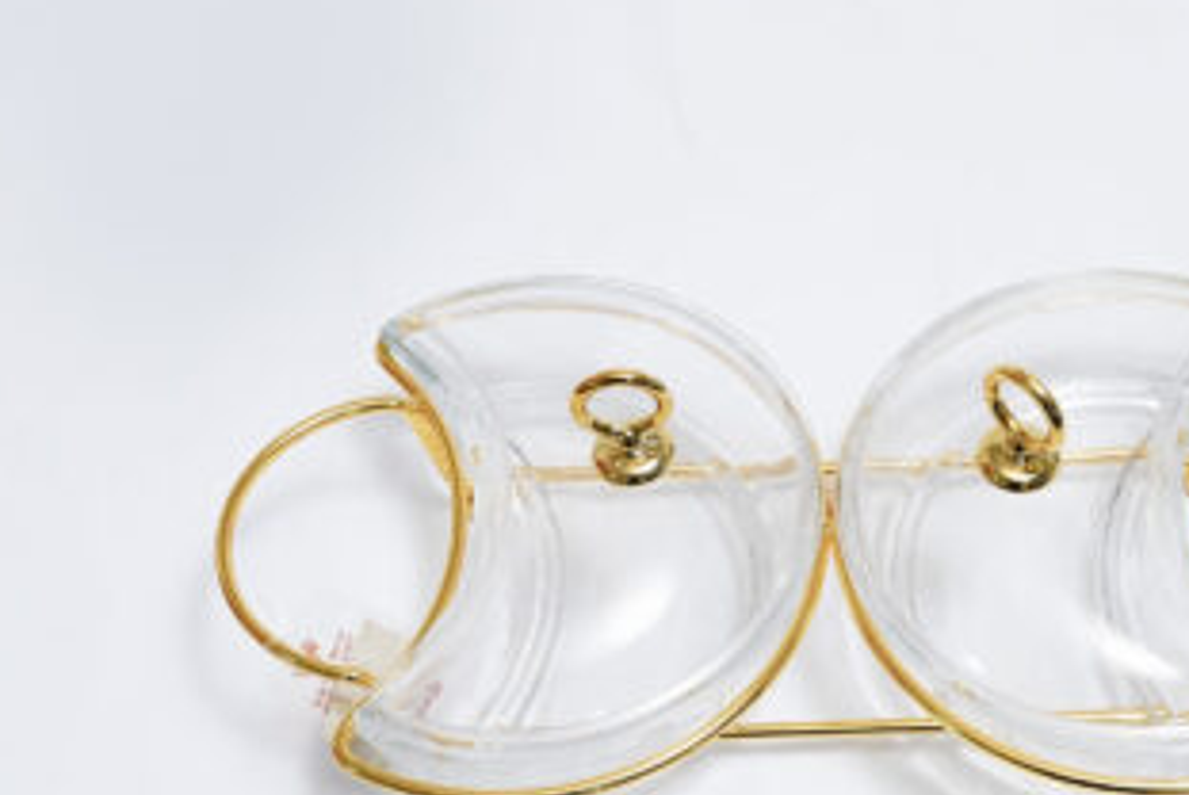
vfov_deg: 18.0
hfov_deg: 26.5
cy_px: 464
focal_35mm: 76
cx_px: 807
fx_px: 2512
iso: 3200
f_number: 10
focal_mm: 37
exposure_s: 1/125
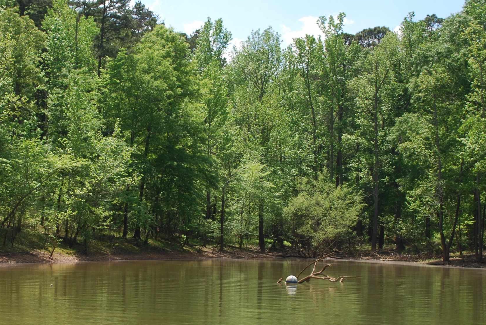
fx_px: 1122
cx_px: 156
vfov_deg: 16.5
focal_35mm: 83
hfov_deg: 24.3
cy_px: 165
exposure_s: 1/200
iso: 100
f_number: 7.1
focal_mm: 30
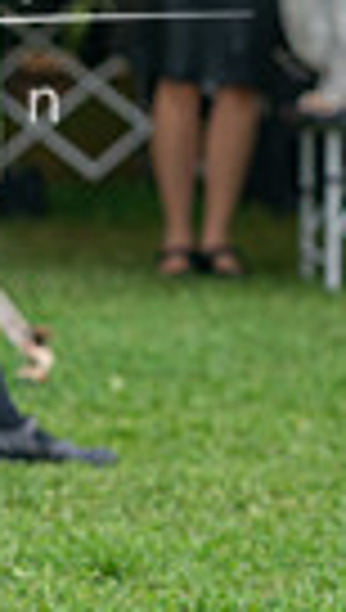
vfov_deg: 5.6
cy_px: 216
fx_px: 6232
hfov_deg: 3.2
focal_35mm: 384
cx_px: -413
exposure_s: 1/1000
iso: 200
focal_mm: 86
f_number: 2.8
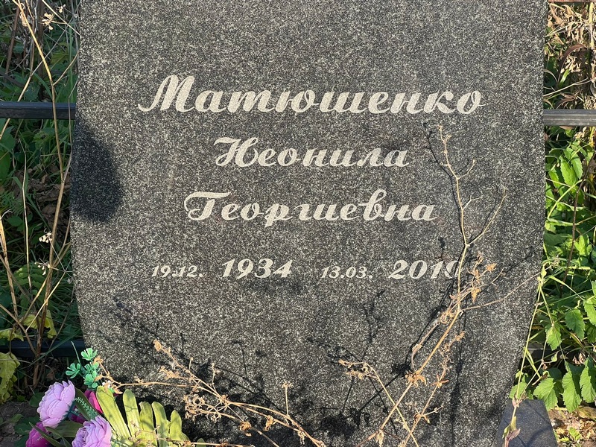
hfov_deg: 25.3
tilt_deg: -26.8
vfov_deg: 19.1
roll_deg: -3.1
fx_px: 1326
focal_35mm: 77
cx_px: 298
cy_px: 224
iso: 32
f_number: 2.8
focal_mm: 9
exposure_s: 1/164
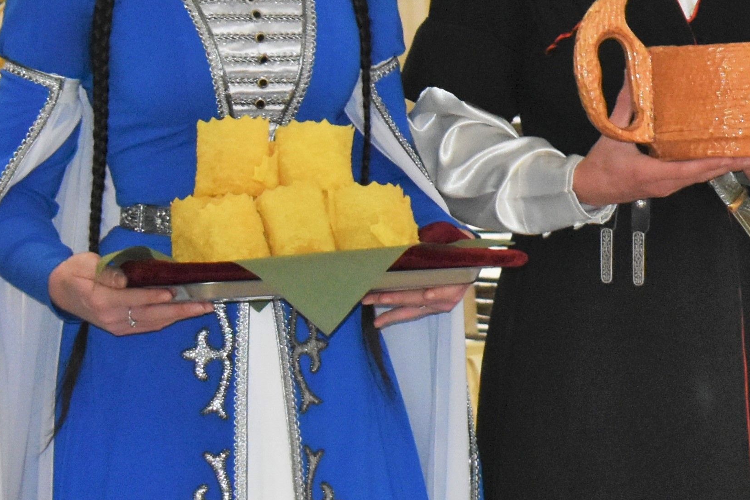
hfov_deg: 7.3
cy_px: 115
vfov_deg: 5.0
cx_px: 1244
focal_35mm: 274
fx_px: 5708
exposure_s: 1/125
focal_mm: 50
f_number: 5.6
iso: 1600
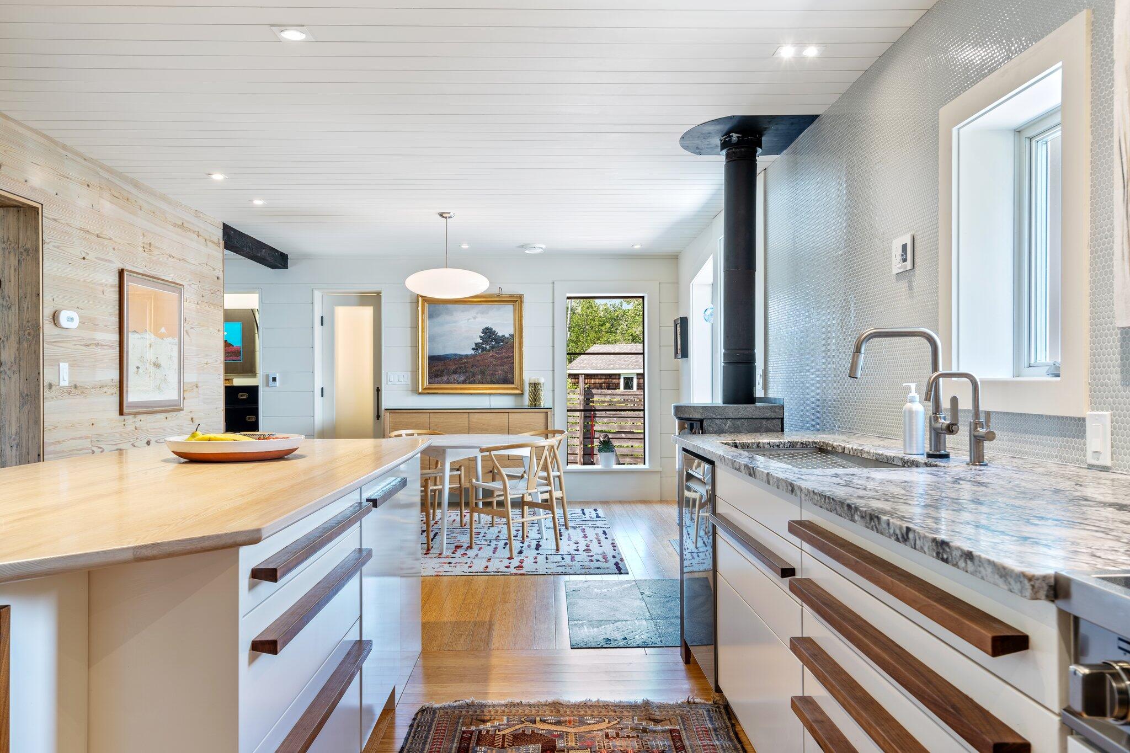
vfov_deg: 51.3
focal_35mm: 25
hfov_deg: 71.5
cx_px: 565
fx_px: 785
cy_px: 376
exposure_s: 1
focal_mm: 25
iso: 50
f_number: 9
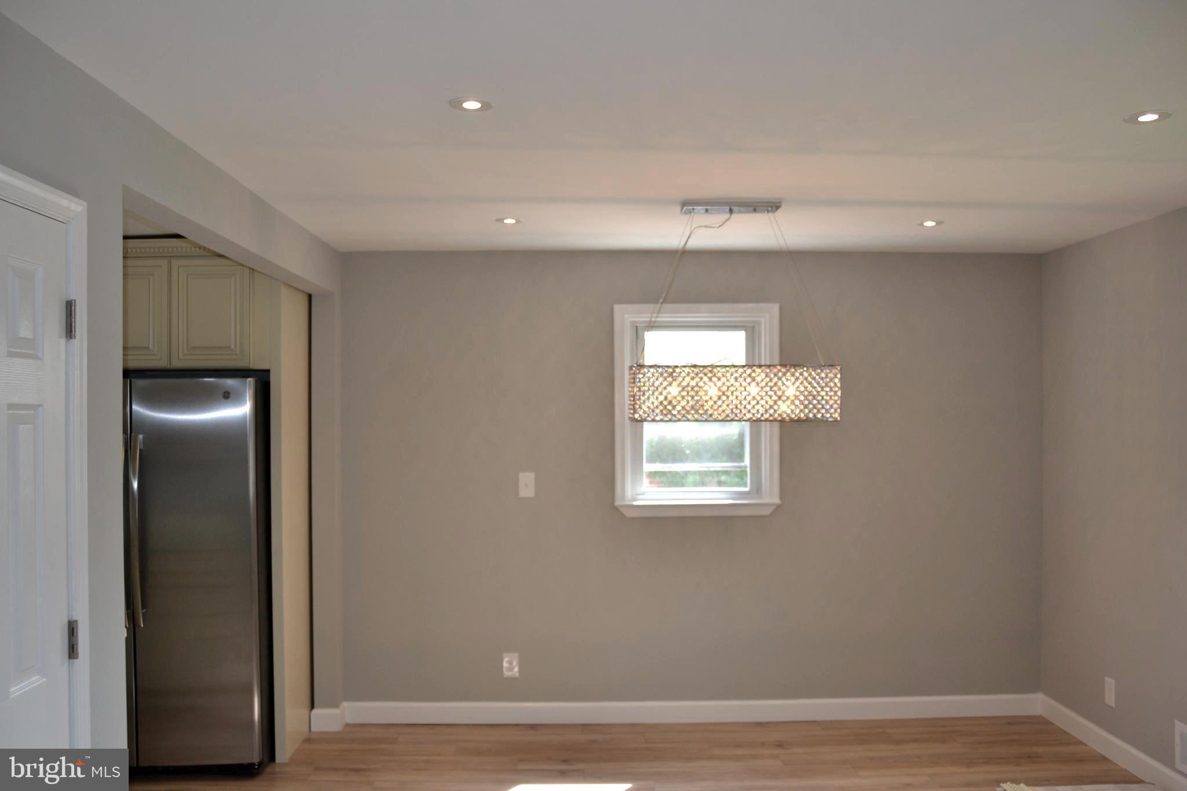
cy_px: 396
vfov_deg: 43.6
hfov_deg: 61.9
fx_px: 989
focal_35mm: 30
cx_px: 594
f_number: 4
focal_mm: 20
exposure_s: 1/125
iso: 220
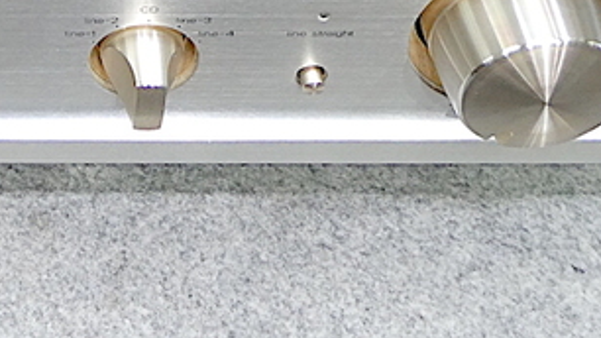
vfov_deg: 12.0
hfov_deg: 22.5
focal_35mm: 89
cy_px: -346
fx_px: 1418
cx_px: -65
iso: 200
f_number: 3.4
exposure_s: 1/13
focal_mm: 4.7
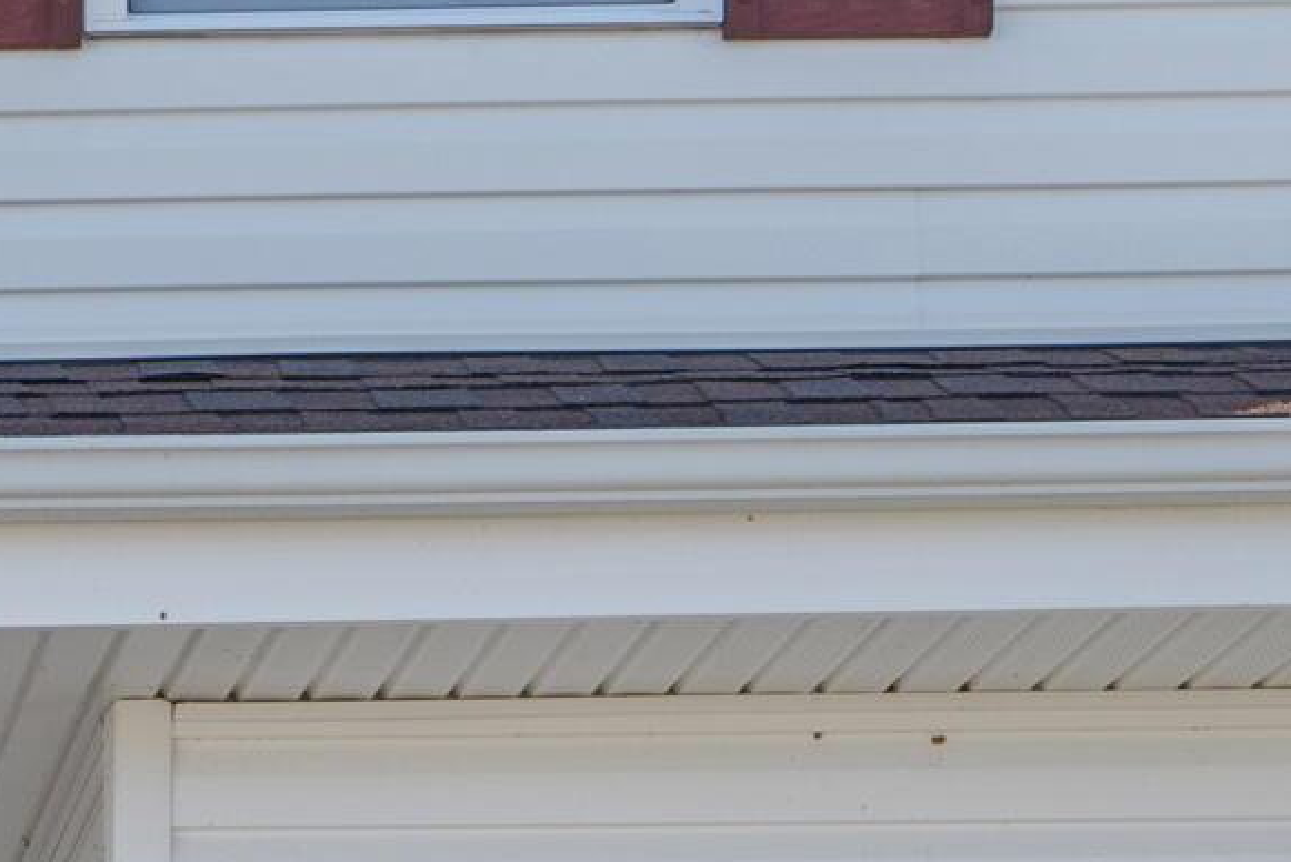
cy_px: 1772
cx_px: -684
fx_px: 4628
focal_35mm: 129
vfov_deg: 9.8
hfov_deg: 14.7
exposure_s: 1/60
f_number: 8
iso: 320
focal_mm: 30
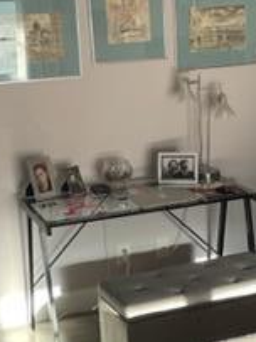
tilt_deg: -15.9
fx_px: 809
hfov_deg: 17.9
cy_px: 202
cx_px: 189
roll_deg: +2.3
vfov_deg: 23.8
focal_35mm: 82
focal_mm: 4.2
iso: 80
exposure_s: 1/121
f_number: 1.6
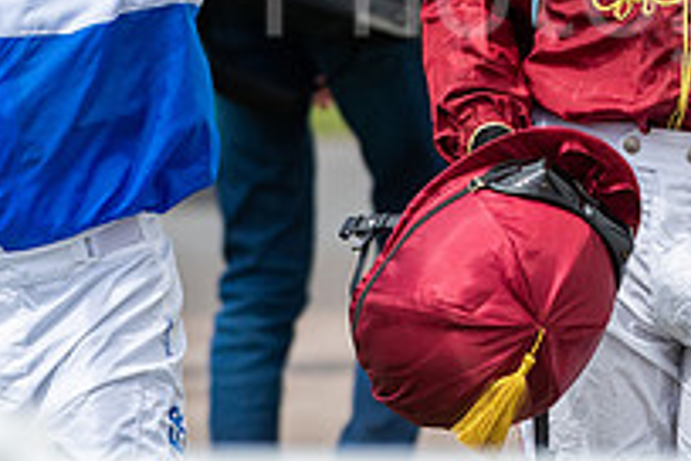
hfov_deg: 2.0
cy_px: -178
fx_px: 19673
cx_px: 705
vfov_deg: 1.3
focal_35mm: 1025
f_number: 5.6
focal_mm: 240
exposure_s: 1/2500
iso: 800
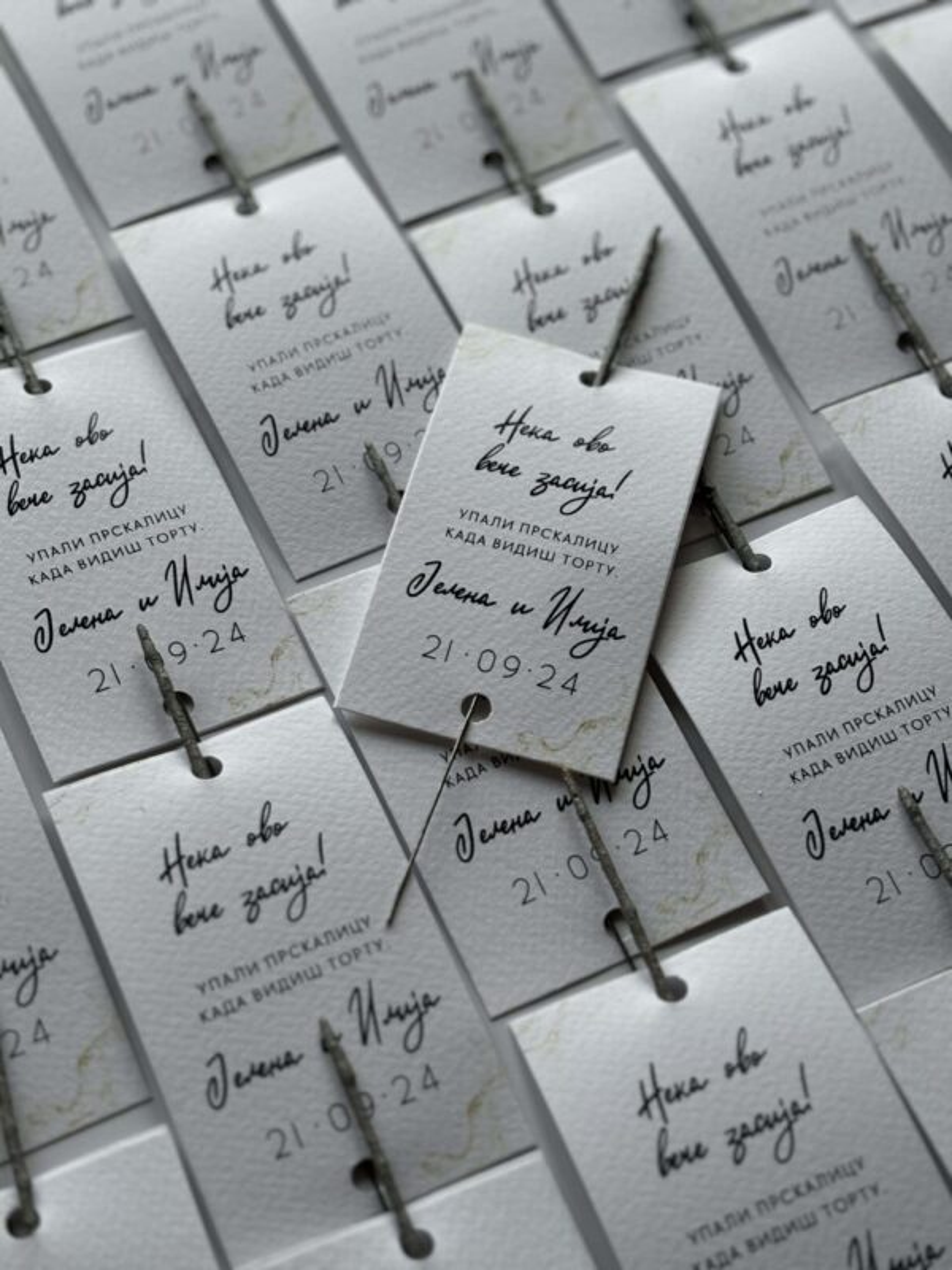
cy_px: 635
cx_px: 476
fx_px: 1907
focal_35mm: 52
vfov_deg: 36.8
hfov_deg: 28.0
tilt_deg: -62.3
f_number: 1.6
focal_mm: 5.96
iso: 32
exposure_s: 1/426
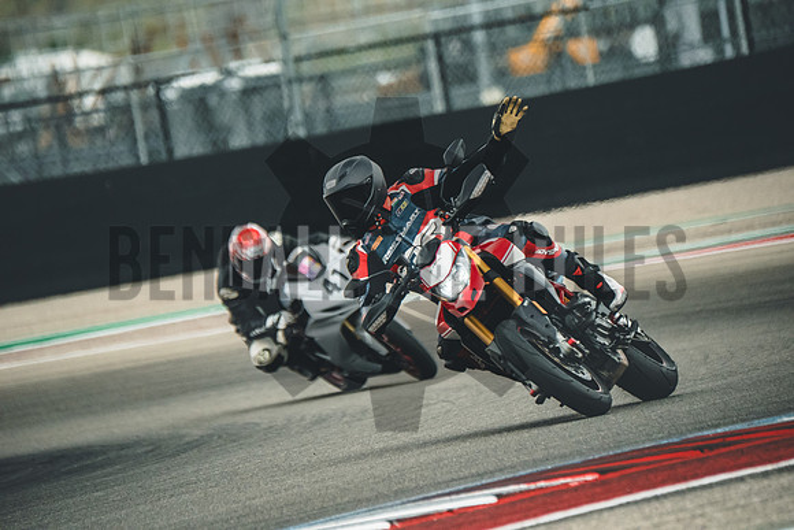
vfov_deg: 2.3
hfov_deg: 3.4
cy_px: 265
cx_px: 397
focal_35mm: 600
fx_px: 13236
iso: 2500
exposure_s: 1/2000
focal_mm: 400
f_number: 5.6
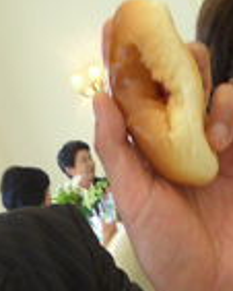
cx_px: 65
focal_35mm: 103
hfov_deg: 14.9
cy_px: 257
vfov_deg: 18.3
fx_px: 887
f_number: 2.6
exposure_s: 1/40
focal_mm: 5.8
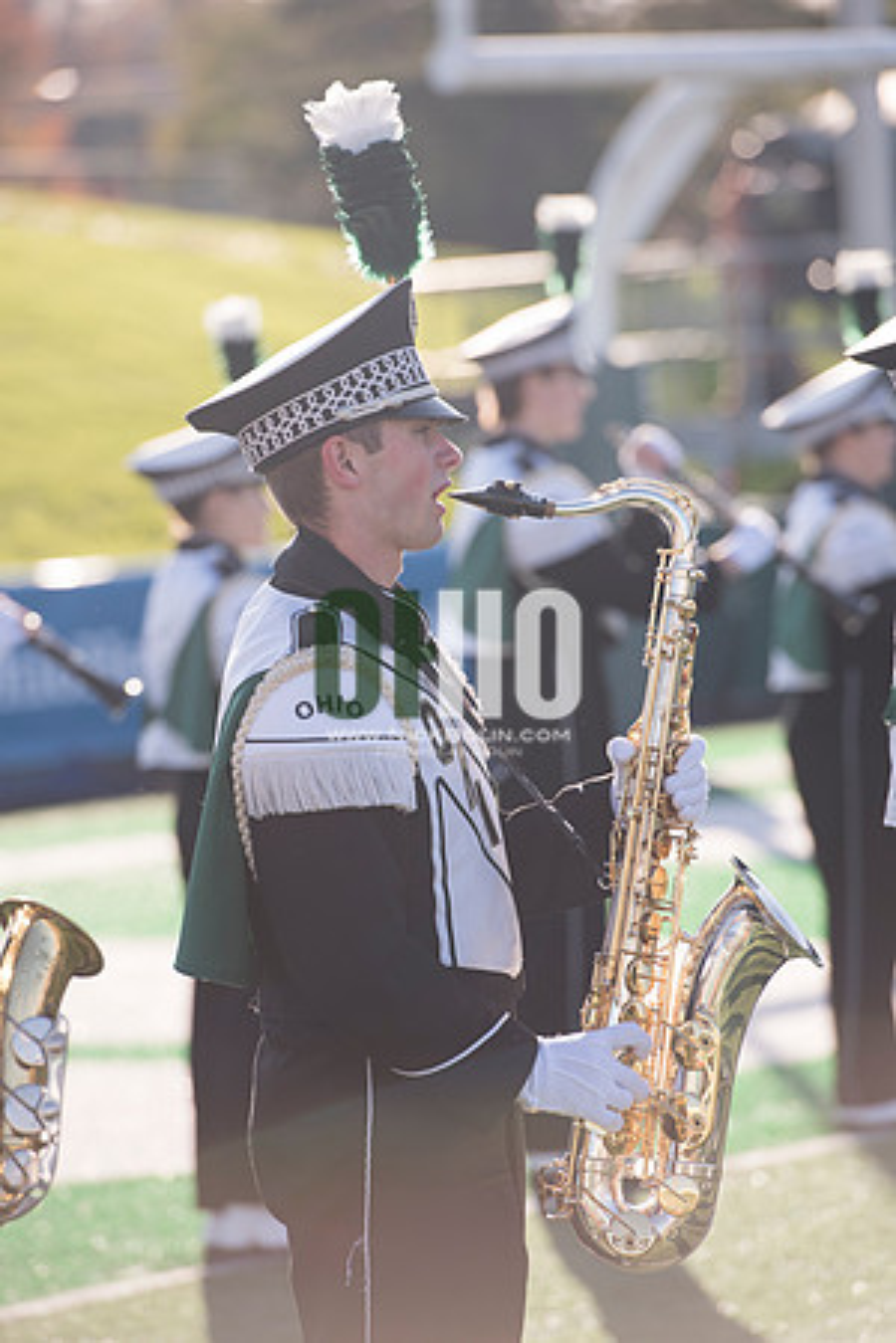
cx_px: 448
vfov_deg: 10.3
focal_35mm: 200
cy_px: 672
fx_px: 7466
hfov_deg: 6.9
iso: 320
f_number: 5
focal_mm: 200
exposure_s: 1/800
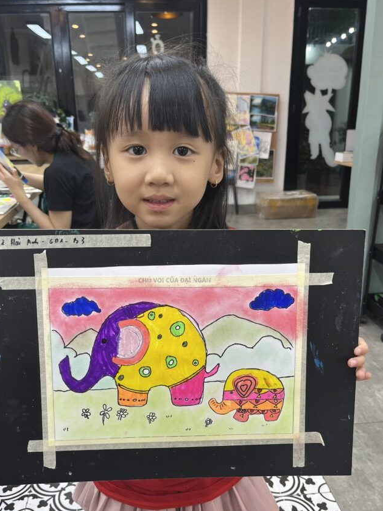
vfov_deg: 58.3
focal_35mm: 31
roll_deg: +0.9
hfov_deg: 45.4
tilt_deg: -18.6
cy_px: 268
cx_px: 177
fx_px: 457
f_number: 1.6
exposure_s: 1/100
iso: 80
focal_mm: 5.1
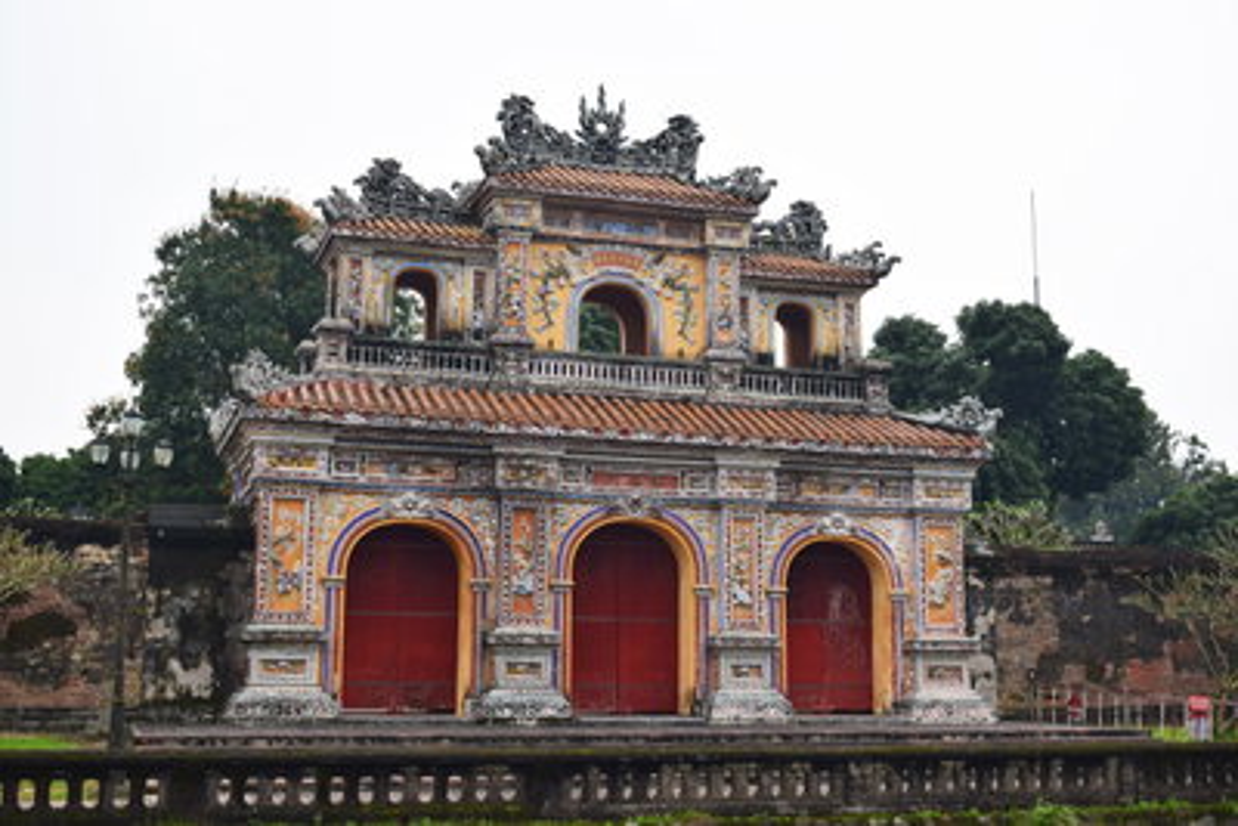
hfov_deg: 43.6
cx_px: 619
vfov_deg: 29.9
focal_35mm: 45
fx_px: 1548
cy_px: 413
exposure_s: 1/40
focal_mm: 30
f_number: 7.1
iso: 400
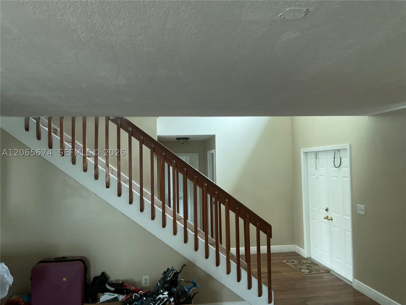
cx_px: 203
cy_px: 152
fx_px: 340
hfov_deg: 61.7
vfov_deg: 48.2
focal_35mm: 29
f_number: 1.8
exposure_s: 1/40
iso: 250
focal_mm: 3
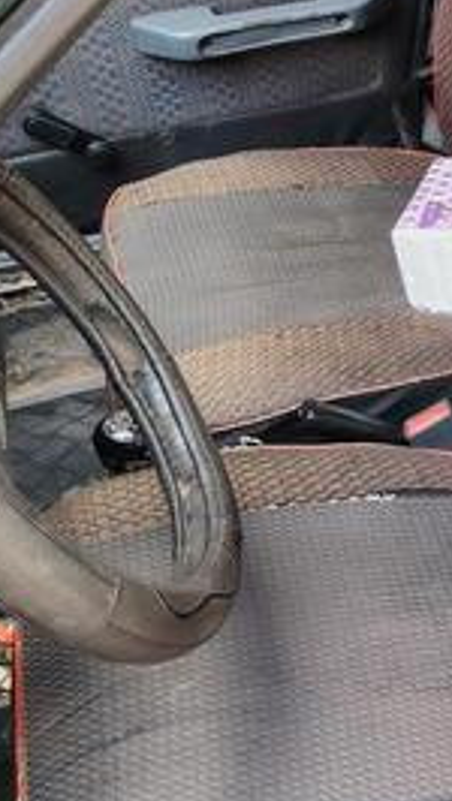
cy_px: 170
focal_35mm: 64
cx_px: 723
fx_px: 1361
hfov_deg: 16.7
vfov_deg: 32.0
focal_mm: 5.25
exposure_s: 1/50
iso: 103
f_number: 1.75
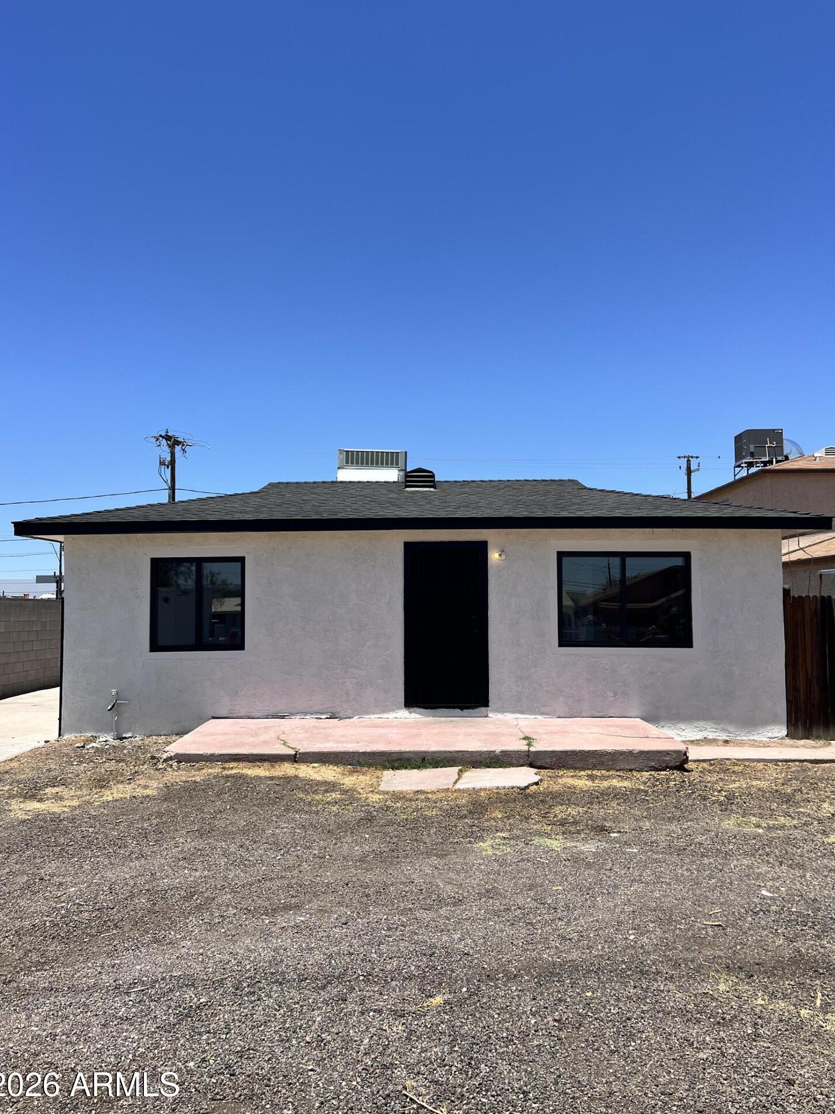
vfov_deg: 65.3
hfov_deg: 51.3
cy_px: 559
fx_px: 869
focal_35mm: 27
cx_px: 419
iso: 50
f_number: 1.5
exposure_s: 1/4444
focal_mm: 5.7
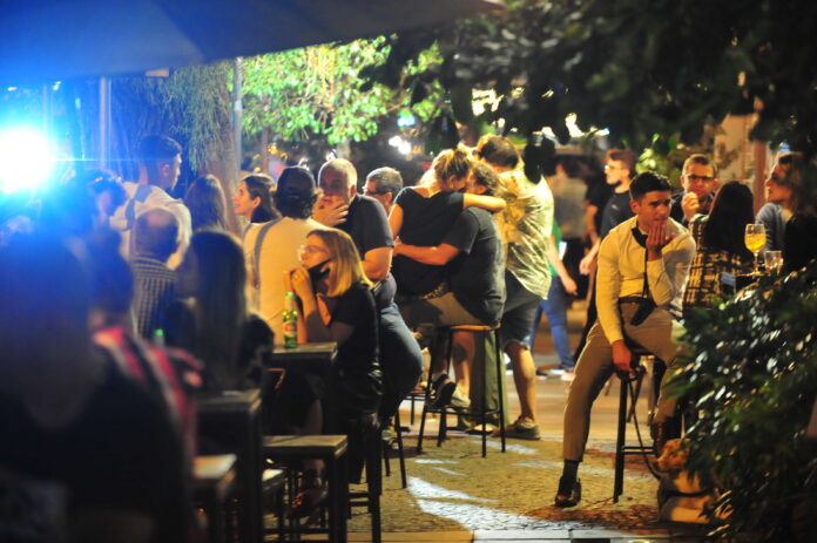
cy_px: 272
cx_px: 408
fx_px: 2948
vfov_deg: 10.5
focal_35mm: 130
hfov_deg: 15.8
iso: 4000
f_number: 2.8
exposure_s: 1/40
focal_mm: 130
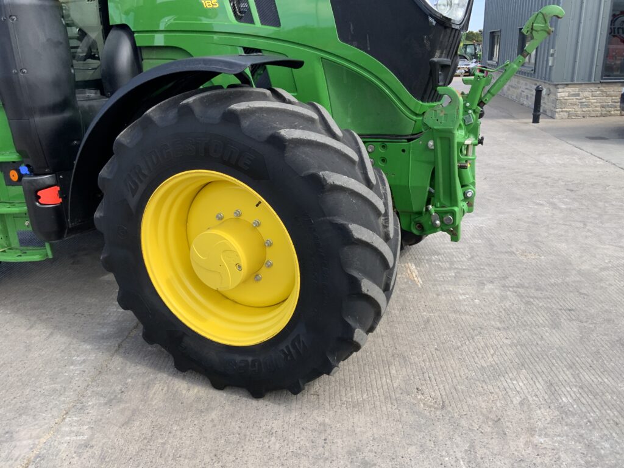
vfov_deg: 48.2
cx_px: 312
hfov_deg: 61.7
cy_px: 234
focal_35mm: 29
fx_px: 523
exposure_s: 1/469
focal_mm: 3
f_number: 1.8
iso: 16
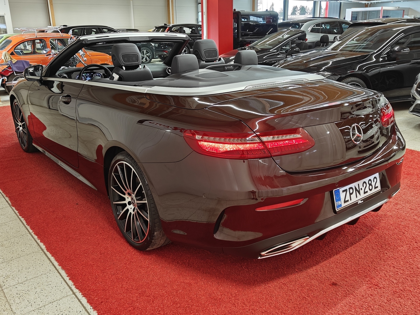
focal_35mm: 32
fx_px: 388
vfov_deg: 44.2
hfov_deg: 56.8
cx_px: 210
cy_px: 158
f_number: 1.8
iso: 100
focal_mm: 5.59
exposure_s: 1/50
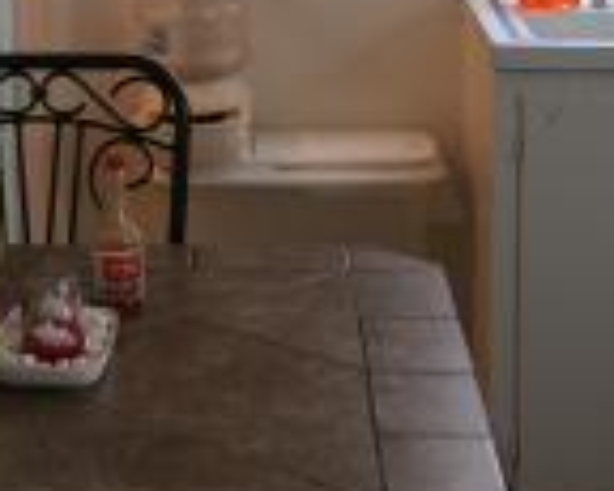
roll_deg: -0.4
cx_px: 188
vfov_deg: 12.0
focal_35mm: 126
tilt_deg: -6.7
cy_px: -64
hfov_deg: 15.2
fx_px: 2288
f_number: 2.2
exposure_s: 1/30
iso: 40
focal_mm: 4.15
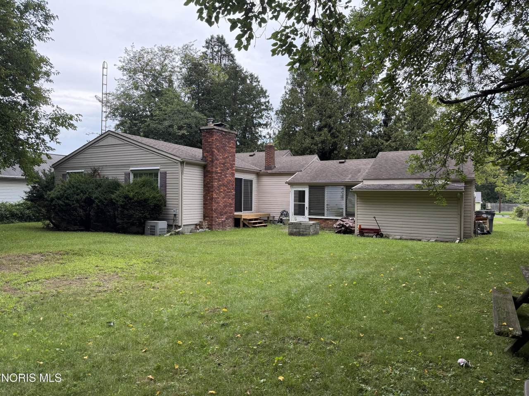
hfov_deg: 71.6
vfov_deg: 56.8
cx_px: 264
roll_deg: -1.0
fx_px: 367
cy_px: 198
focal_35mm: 24
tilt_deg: +0.6
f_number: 1.78
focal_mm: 6.76
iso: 100
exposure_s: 1/426
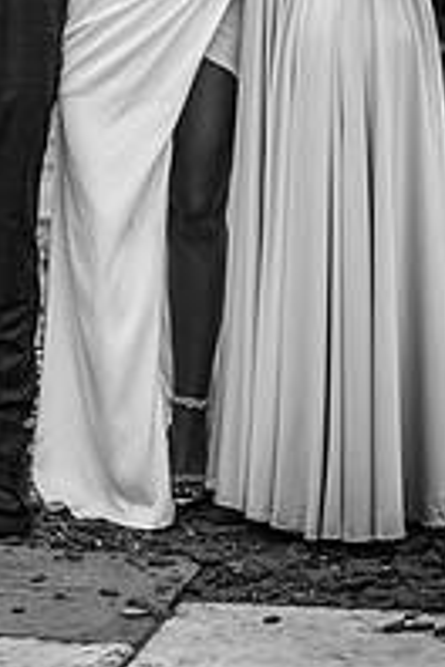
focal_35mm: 193
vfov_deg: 10.5
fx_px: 3578
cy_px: -57
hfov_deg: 7.1
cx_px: 35
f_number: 2.2
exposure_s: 1/1250
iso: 100
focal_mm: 85
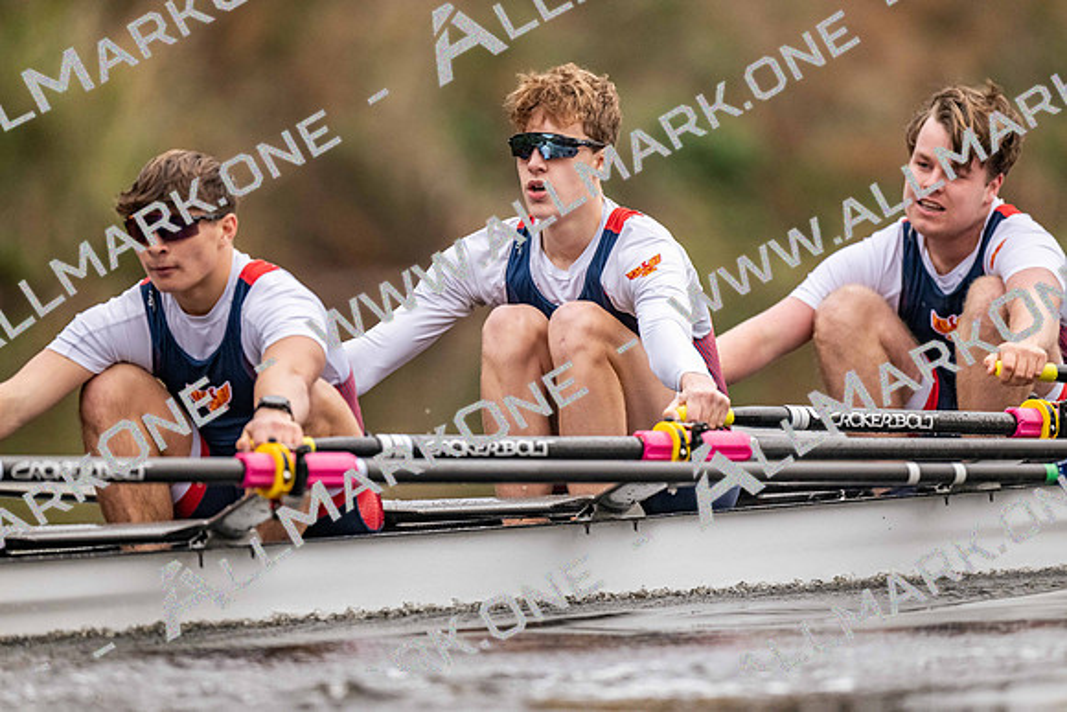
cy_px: 356
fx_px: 17787
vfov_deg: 2.3
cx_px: 534
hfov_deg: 3.4
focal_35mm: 600
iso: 3200
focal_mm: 600
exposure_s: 1/2500
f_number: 4
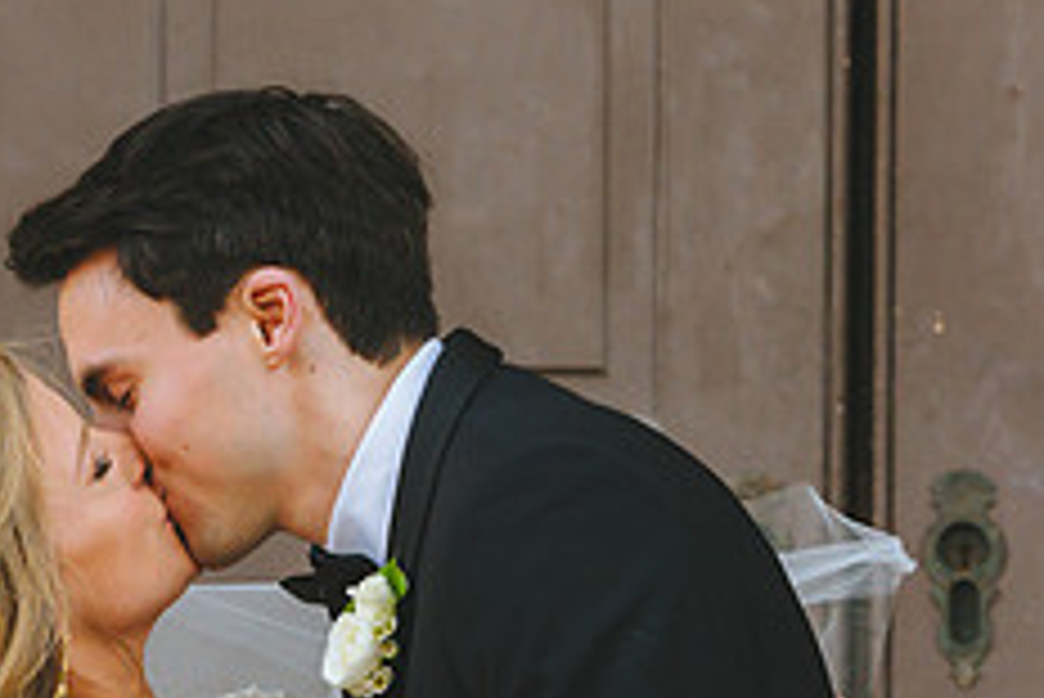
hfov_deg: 7.0
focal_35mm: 294
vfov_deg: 4.7
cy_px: 684
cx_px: 289
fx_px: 8531
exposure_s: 1/160
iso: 640
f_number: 4
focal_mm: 110
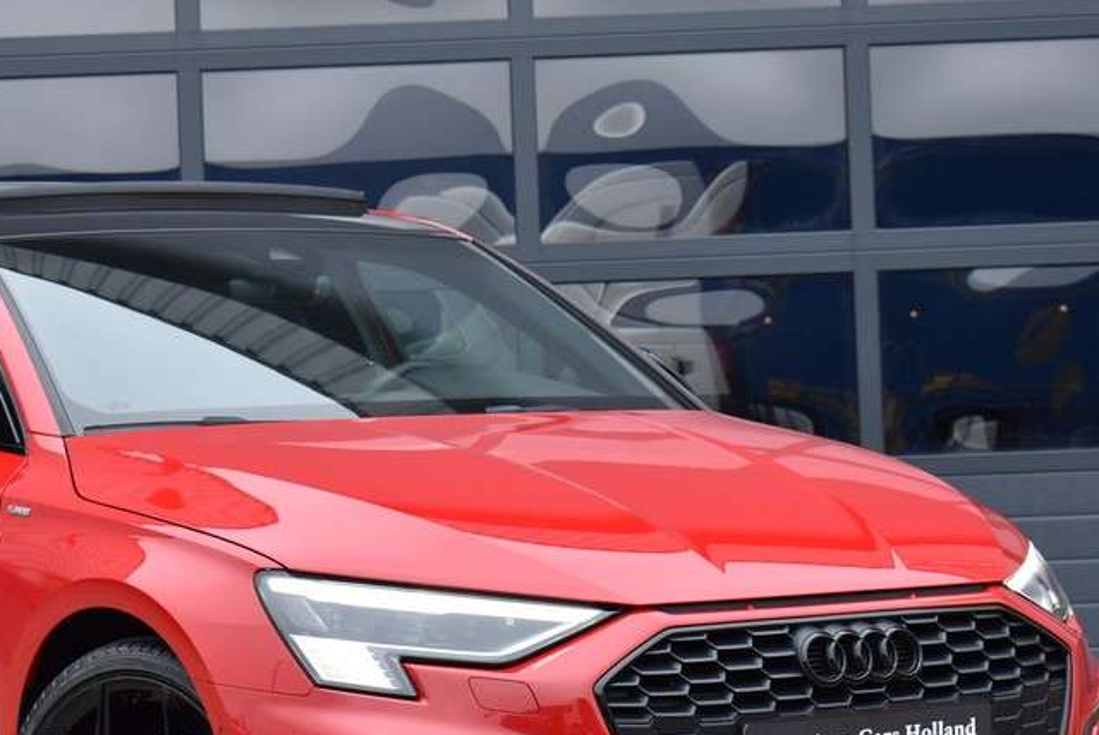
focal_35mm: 120
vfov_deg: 11.4
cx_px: 306
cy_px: 474
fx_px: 3667
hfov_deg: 17.0
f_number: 6.3
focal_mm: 50
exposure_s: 1/160
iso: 400
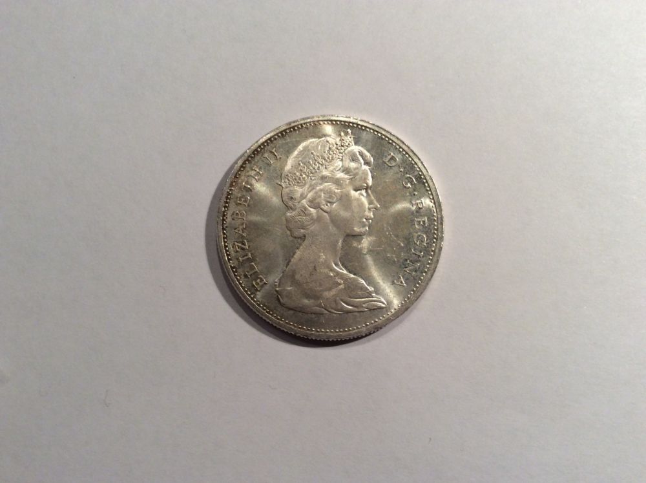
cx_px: 323
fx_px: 596
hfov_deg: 56.9
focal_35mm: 32
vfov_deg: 44.1
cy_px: 242
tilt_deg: -82.3
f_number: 2.4
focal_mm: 3.3
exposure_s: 1/24
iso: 64
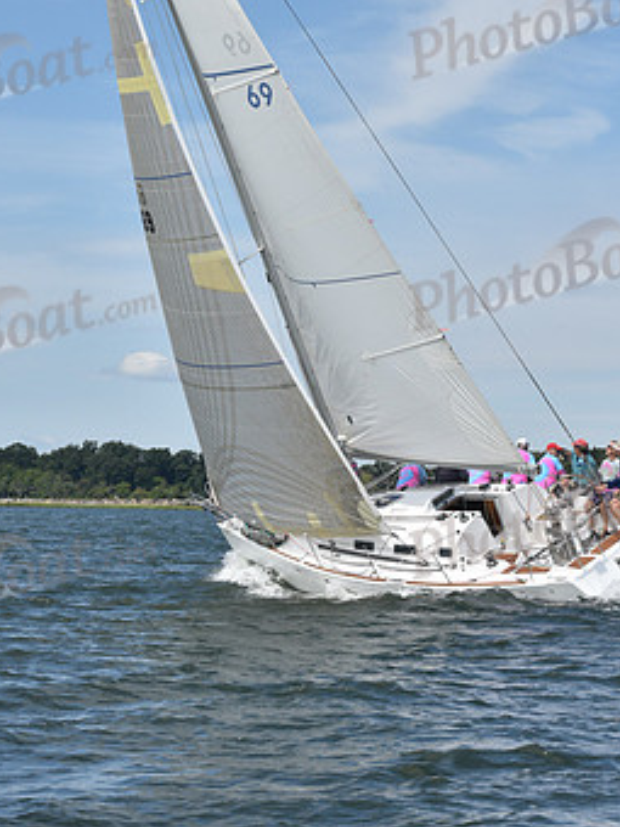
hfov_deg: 12.9
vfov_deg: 17.0
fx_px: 2746
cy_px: 178
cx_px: 283
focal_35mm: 115
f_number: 10
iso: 320
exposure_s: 1/1000
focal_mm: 70
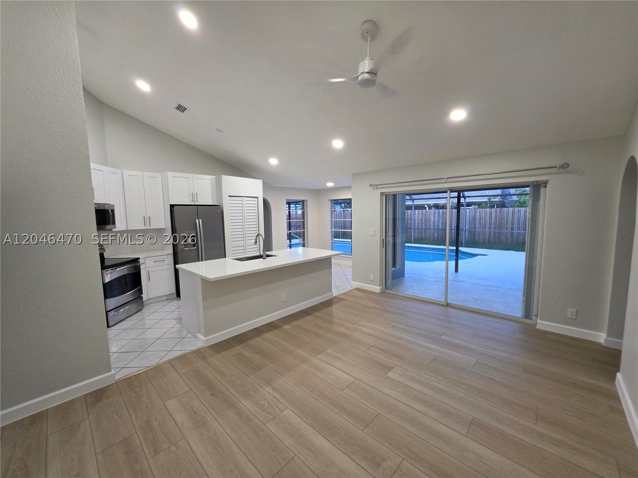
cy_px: 239
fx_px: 240
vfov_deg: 89.9
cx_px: 319
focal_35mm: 13
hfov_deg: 106.2
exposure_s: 1/120
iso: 250
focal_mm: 2.2
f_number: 1.9
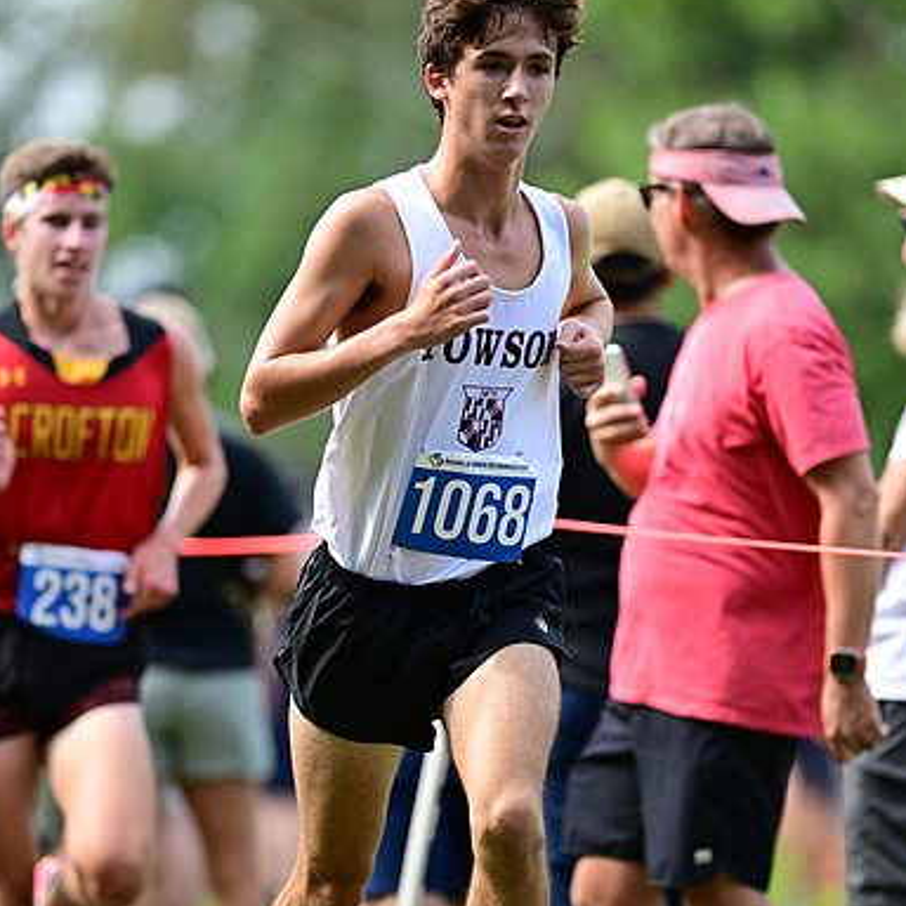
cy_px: 538
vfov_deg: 4.6
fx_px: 11400
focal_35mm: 385
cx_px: 452
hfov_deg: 4.6
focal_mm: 300
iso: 500
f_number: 2.8
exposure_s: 1/2000
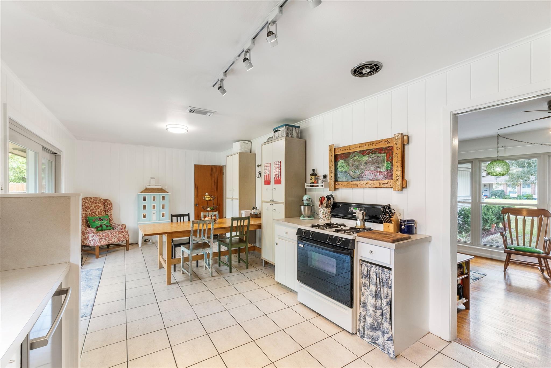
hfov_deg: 100.4
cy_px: 184
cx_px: 276
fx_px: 230
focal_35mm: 15
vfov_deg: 77.3
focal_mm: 10
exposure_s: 1.3
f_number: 9
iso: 250
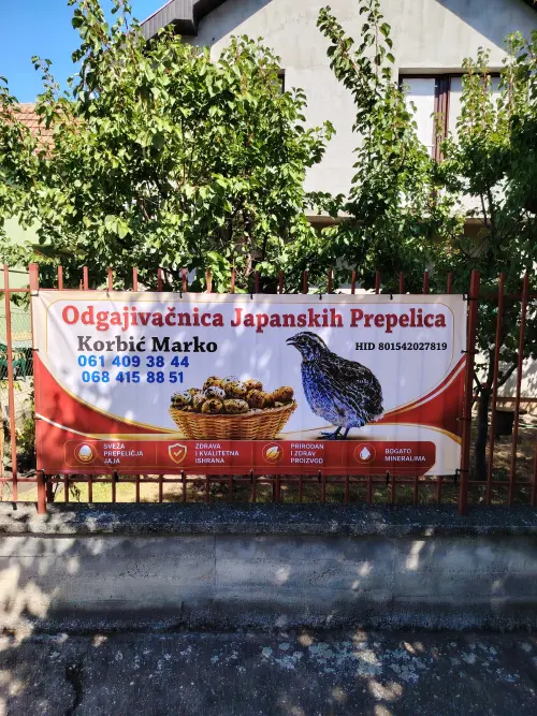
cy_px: 358
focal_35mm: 24
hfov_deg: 56.8
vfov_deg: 71.6
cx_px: 268
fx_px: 497
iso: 100
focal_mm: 5.25
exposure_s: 1/649
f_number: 1.75
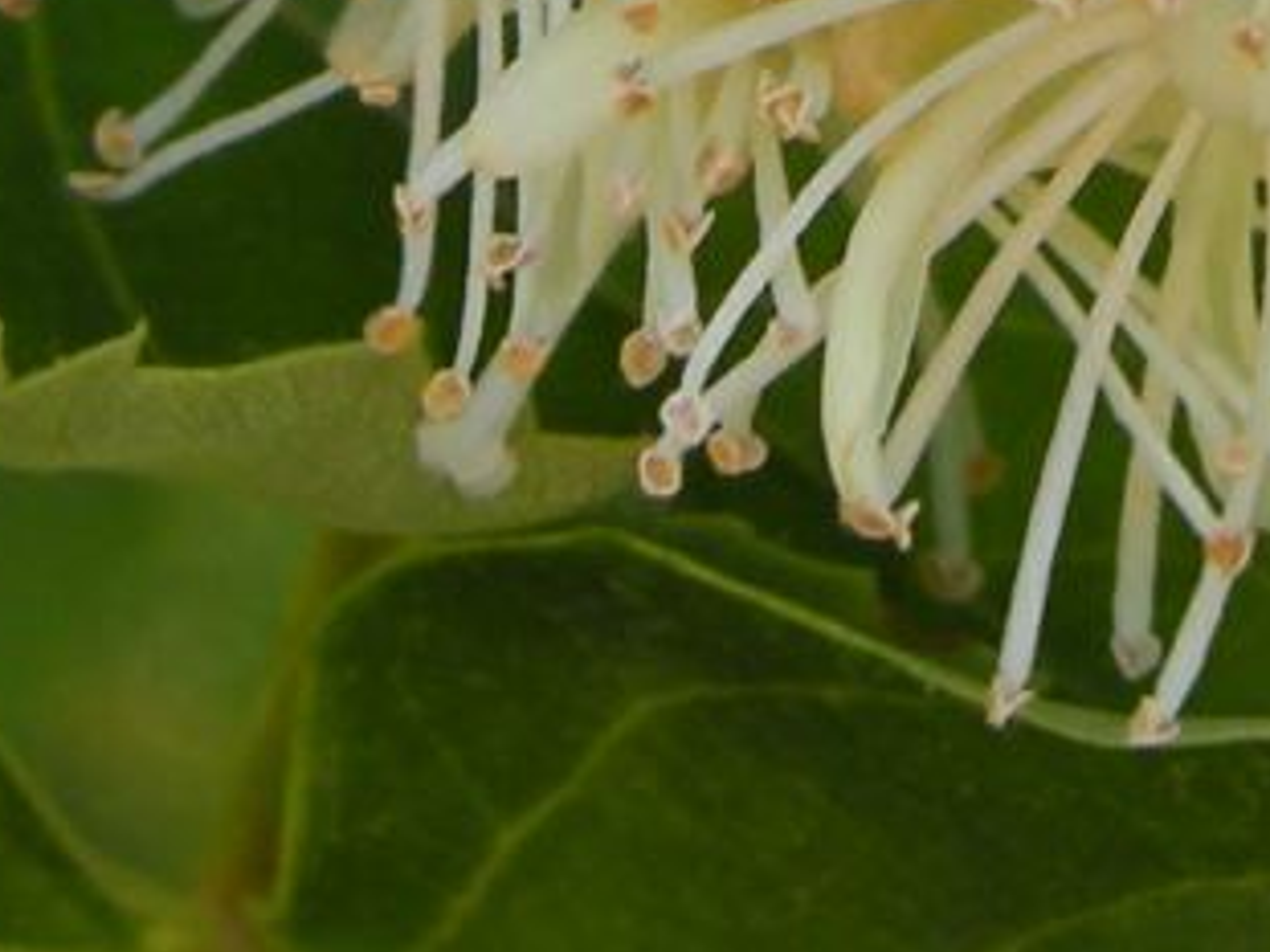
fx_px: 8252
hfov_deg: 8.8
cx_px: 951
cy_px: -1246
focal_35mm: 225
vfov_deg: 6.3
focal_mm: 7.5
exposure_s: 1/103
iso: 64
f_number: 3.8
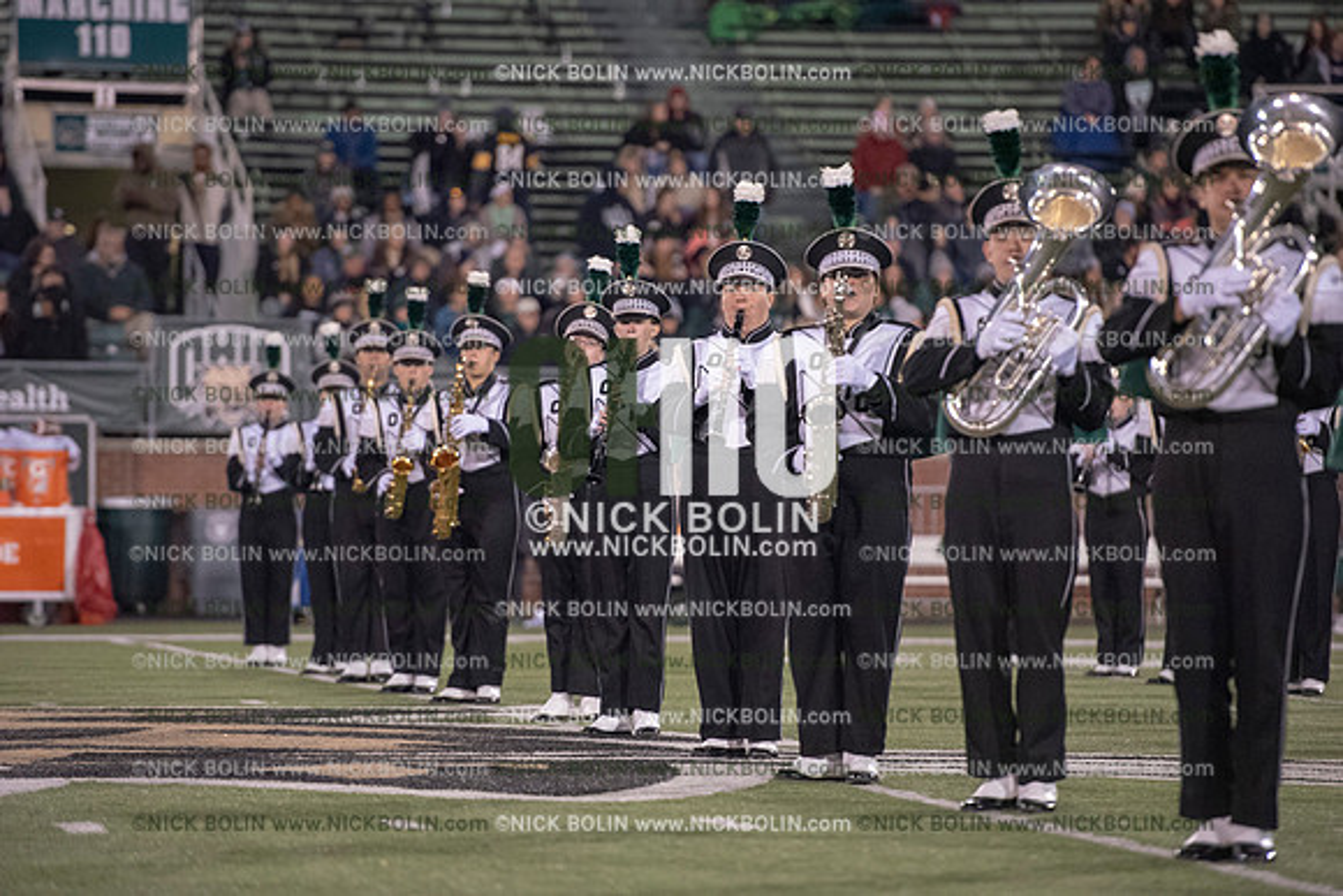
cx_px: 672
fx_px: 7463
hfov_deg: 10.3
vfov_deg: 6.9
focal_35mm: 200
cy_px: 448
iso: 5000
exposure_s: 1/1250
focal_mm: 200
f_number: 3.2
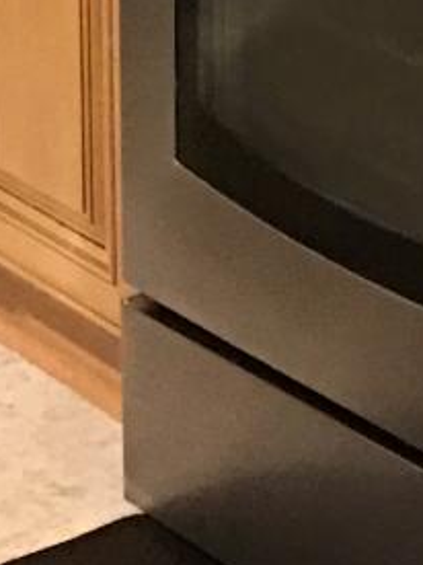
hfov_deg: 7.0
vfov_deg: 8.9
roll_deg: -1.0
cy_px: -723
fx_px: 3326
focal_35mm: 204
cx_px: 906
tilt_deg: -7.7
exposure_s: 1/7
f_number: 1.8
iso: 100
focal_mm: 3.99
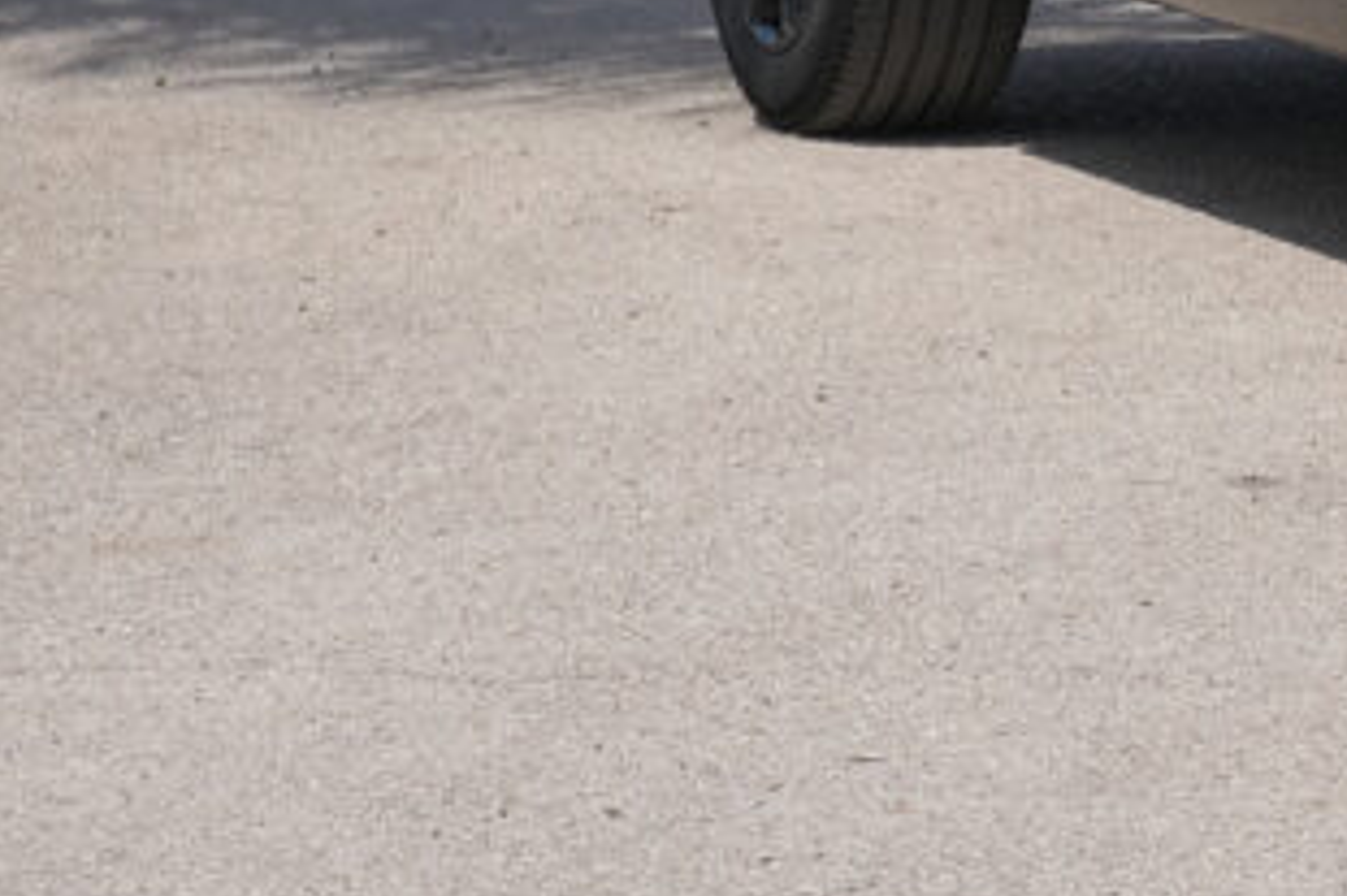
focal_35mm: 224
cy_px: -513
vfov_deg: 6.0
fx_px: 8377
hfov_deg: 8.9
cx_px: 2205
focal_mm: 45
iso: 160
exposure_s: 1/320
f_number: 9
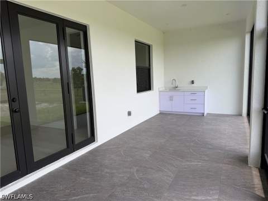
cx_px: 134
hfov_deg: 71.6
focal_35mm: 24
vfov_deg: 56.8
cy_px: 100
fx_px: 186
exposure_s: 1/931
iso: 80
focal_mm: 6.76
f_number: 1.78
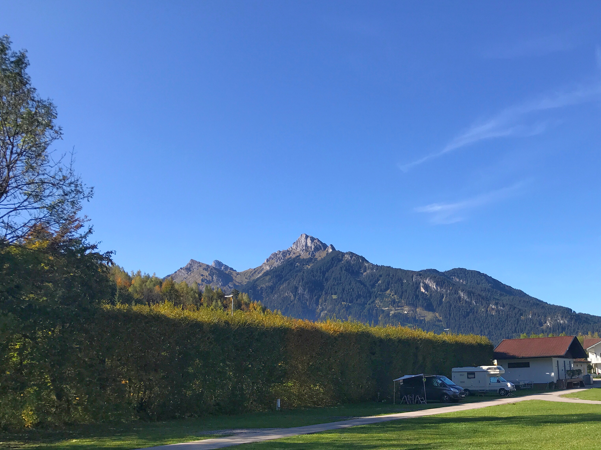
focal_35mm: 37
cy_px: 264
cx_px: 394
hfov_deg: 49.4
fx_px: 642
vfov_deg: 38.5
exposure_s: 1/1597
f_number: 1.8
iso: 20
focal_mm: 3.99
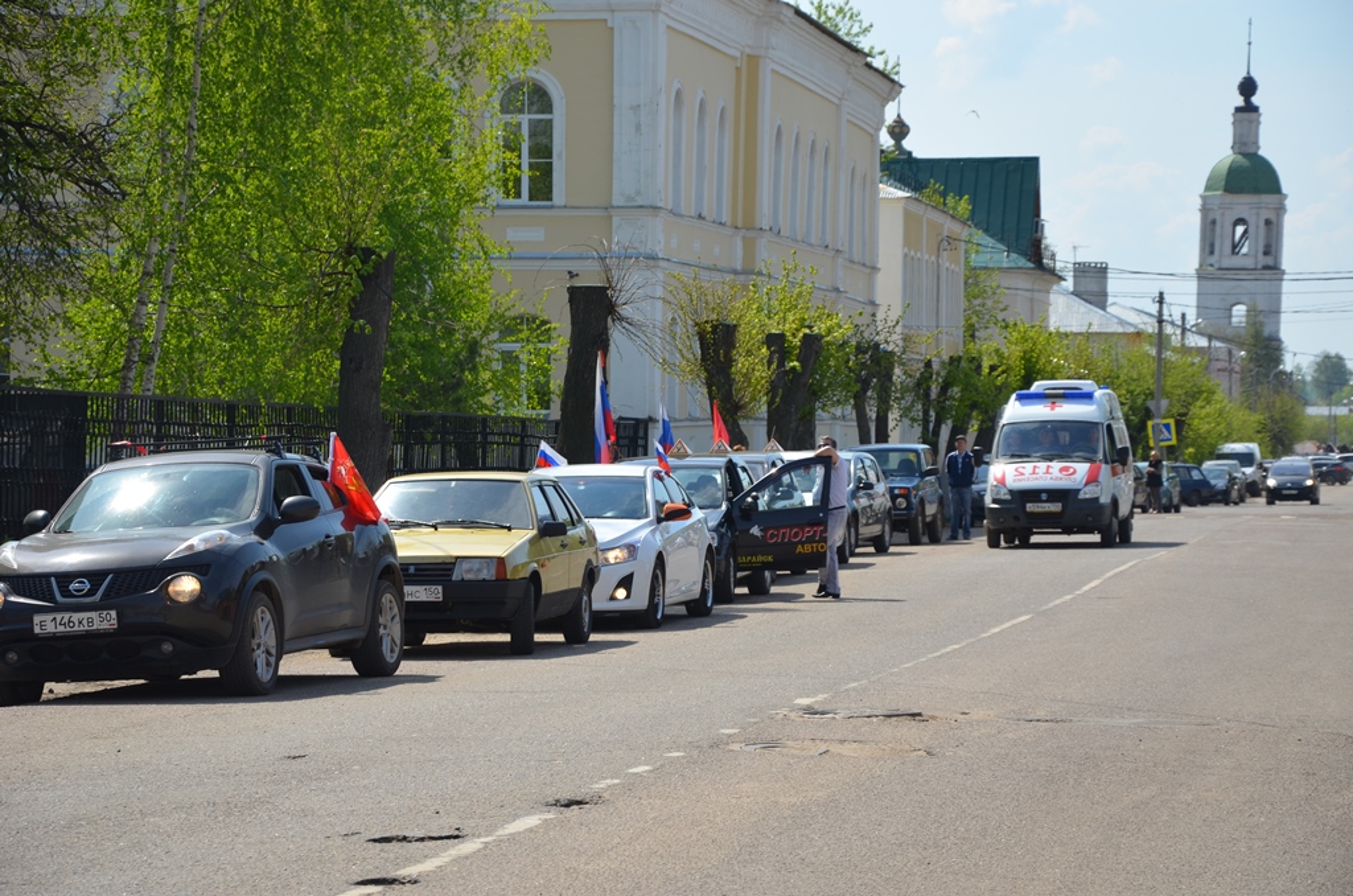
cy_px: 448
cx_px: 676
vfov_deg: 10.7
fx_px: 4781
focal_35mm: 128
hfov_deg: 16.1
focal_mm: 85
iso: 200
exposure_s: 1/800
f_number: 7.1
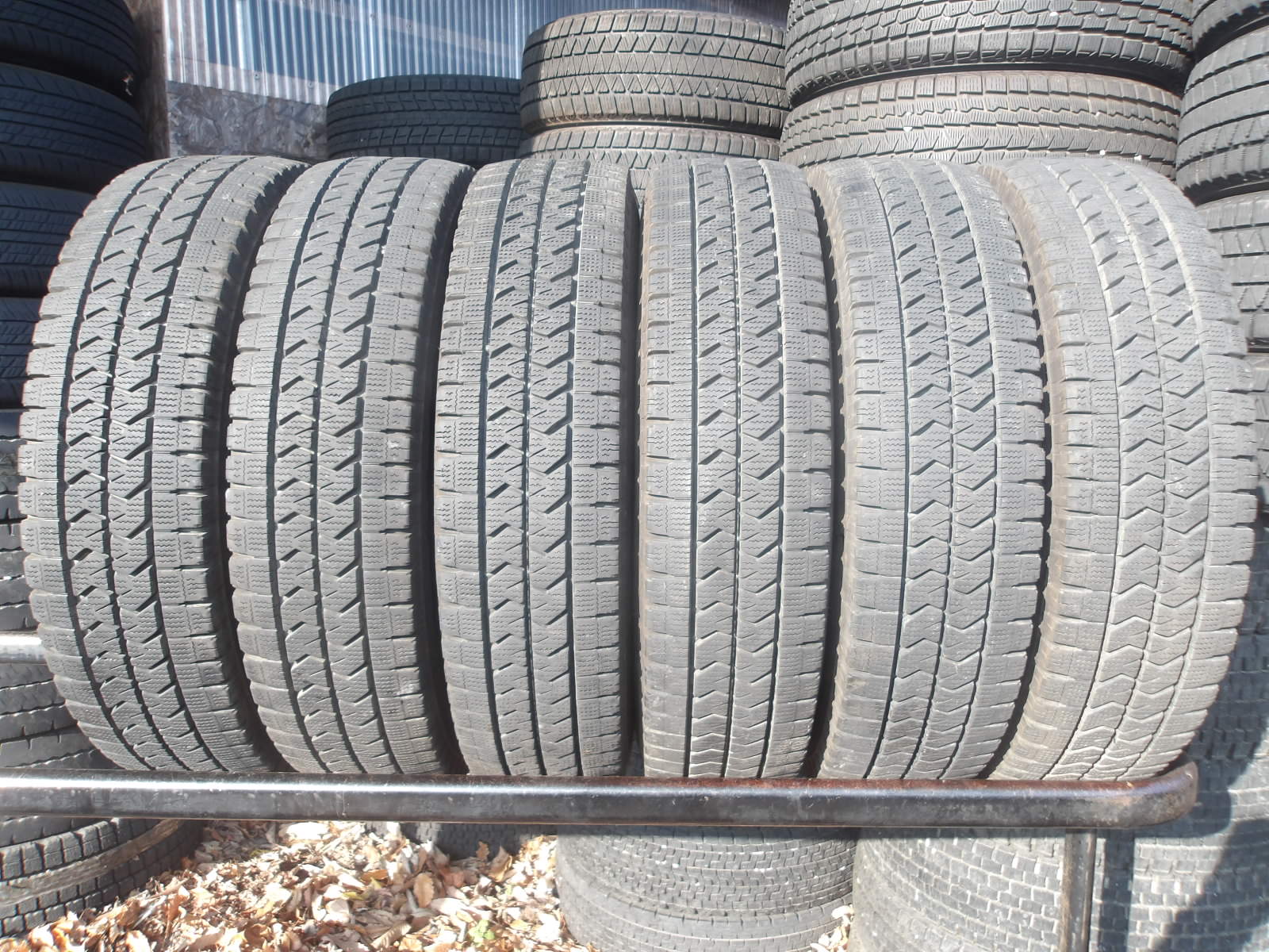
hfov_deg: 65.3
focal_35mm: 27
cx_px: 634
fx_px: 990
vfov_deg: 51.4
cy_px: 476
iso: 100
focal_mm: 4.9
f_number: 3
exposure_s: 1/168
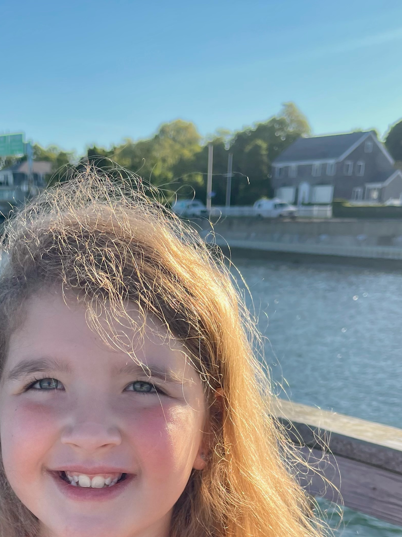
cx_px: 102
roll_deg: +0.5
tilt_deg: -20.0
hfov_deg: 29.8
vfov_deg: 36.6
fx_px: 743
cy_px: 507
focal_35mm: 48
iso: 32
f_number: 1.6
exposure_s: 1/1279
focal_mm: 5.1
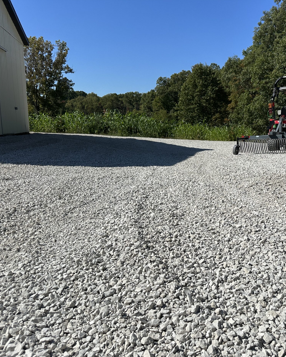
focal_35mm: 32
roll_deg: +1.3
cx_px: 203
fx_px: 339
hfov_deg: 44.7
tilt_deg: -8.2
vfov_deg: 55.7
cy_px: 182
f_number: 1.78
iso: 80
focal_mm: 6.86
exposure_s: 1/9709
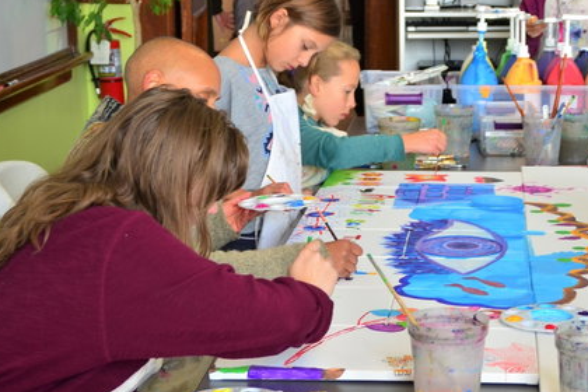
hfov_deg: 21.6
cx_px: 473
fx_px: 1519
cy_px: 192
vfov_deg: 14.7
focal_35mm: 93
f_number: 4.5
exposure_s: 1/80
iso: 360
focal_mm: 34
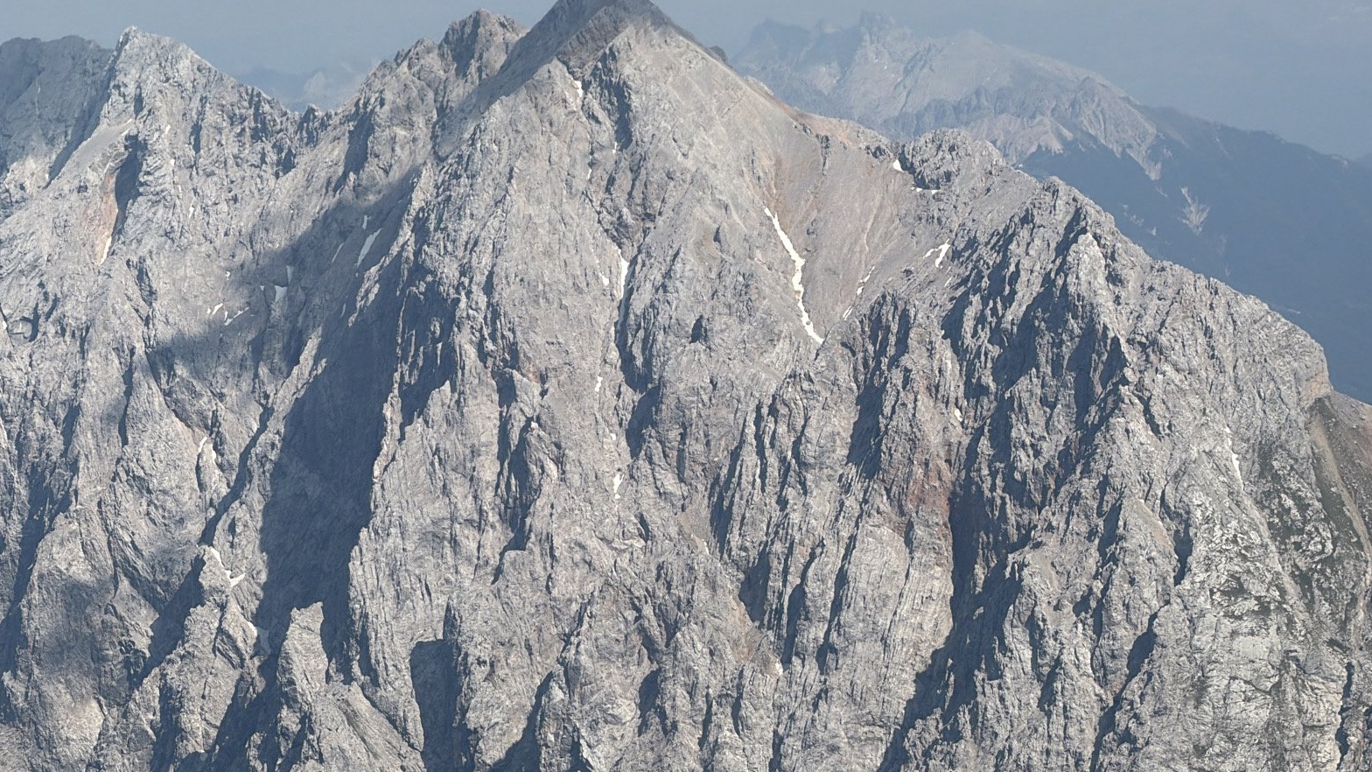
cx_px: 640
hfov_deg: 15.4
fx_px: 5057
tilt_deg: -6.9
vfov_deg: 8.7
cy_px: 567
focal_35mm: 139
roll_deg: -0.4
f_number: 2.8
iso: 20
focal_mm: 16.89
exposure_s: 1/760
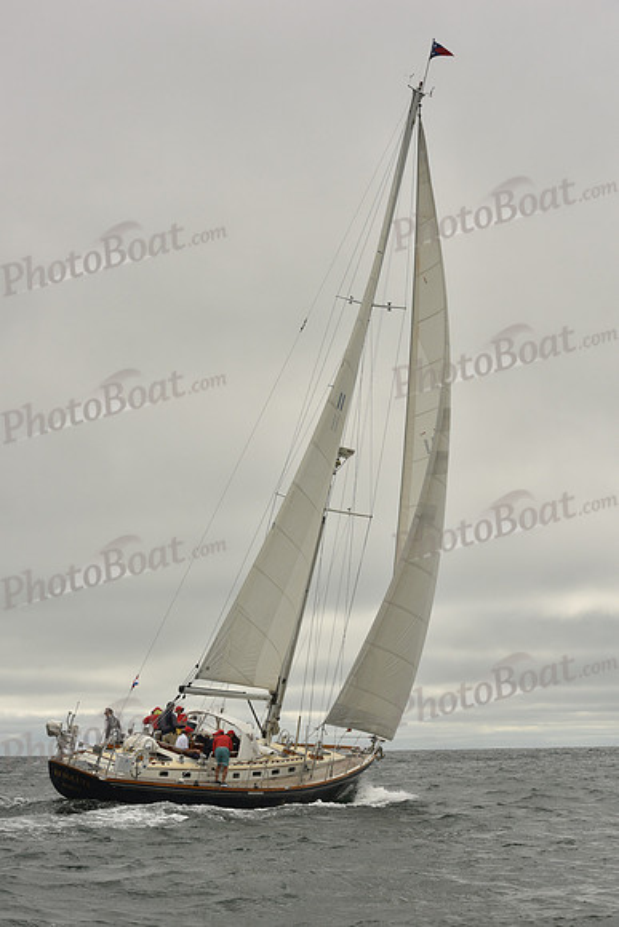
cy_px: 464
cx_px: 310
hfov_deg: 19.5
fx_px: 1804
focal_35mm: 70
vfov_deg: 28.8
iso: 320
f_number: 11
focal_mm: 70
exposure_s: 1/800
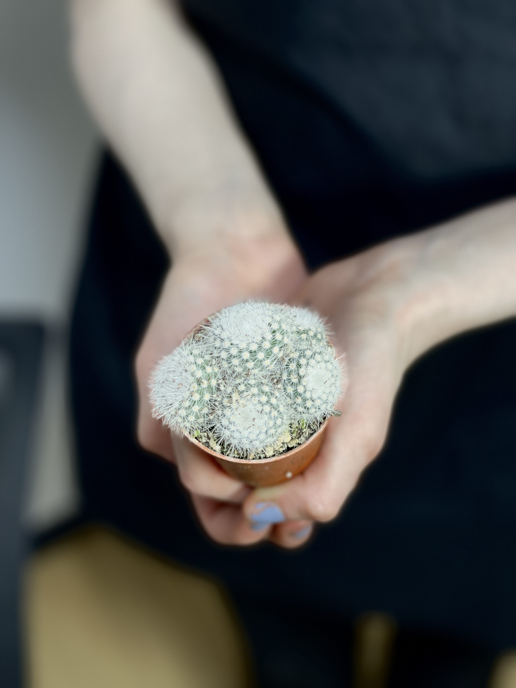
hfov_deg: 22.9
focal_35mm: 64
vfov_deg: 30.3
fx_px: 1272
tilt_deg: -51.4
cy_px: 344
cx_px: 258
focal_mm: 7.5
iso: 160
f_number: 2.2
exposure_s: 1/100
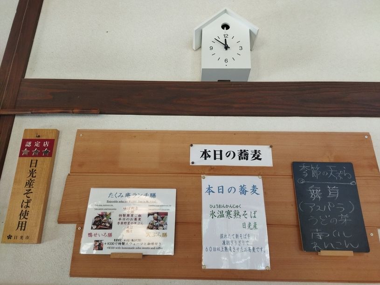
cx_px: 190
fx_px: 296
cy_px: 142
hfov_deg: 65.3
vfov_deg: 51.3
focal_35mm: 27
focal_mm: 4.71
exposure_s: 1/50
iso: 157
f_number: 1.79
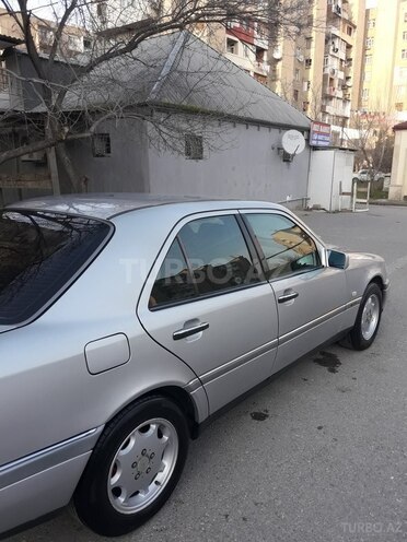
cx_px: 204
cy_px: 271
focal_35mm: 28
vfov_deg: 63.4
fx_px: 439
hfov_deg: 49.7
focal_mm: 3.7
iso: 40
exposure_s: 1/222
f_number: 1.9
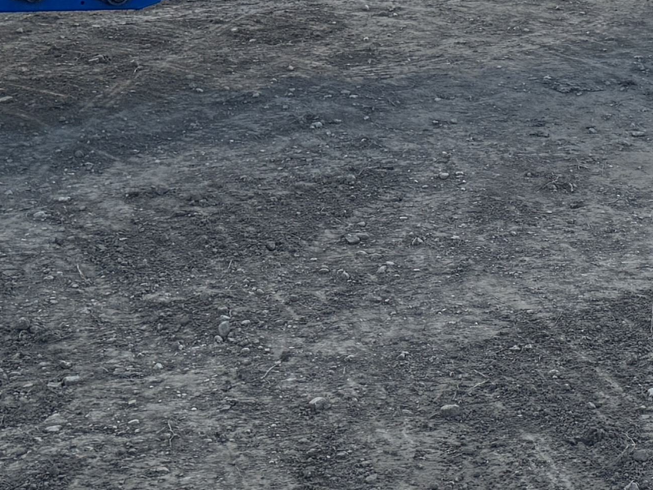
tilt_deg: -1.7
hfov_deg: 18.0
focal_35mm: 106
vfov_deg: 13.1
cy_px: -278
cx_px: 665
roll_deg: +0.7
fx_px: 2000
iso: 80
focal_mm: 6.76
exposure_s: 1/4310
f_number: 1.78
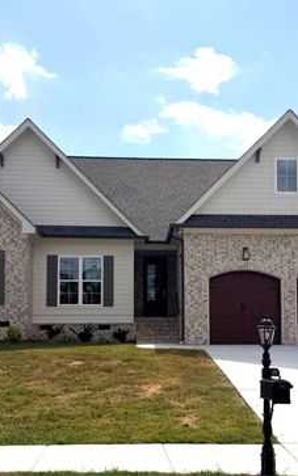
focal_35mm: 35
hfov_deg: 36.2
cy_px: 245
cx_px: 172
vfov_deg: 55.3
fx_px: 455
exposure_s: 1/10309
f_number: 1.78
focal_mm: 6.76
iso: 80
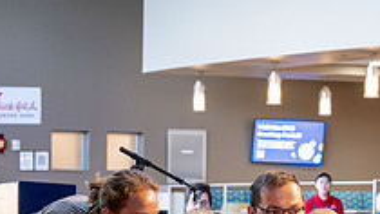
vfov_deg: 6.4
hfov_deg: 11.5
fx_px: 1894
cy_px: 267
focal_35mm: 188
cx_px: 241
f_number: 4
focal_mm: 55
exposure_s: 1/320
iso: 3200
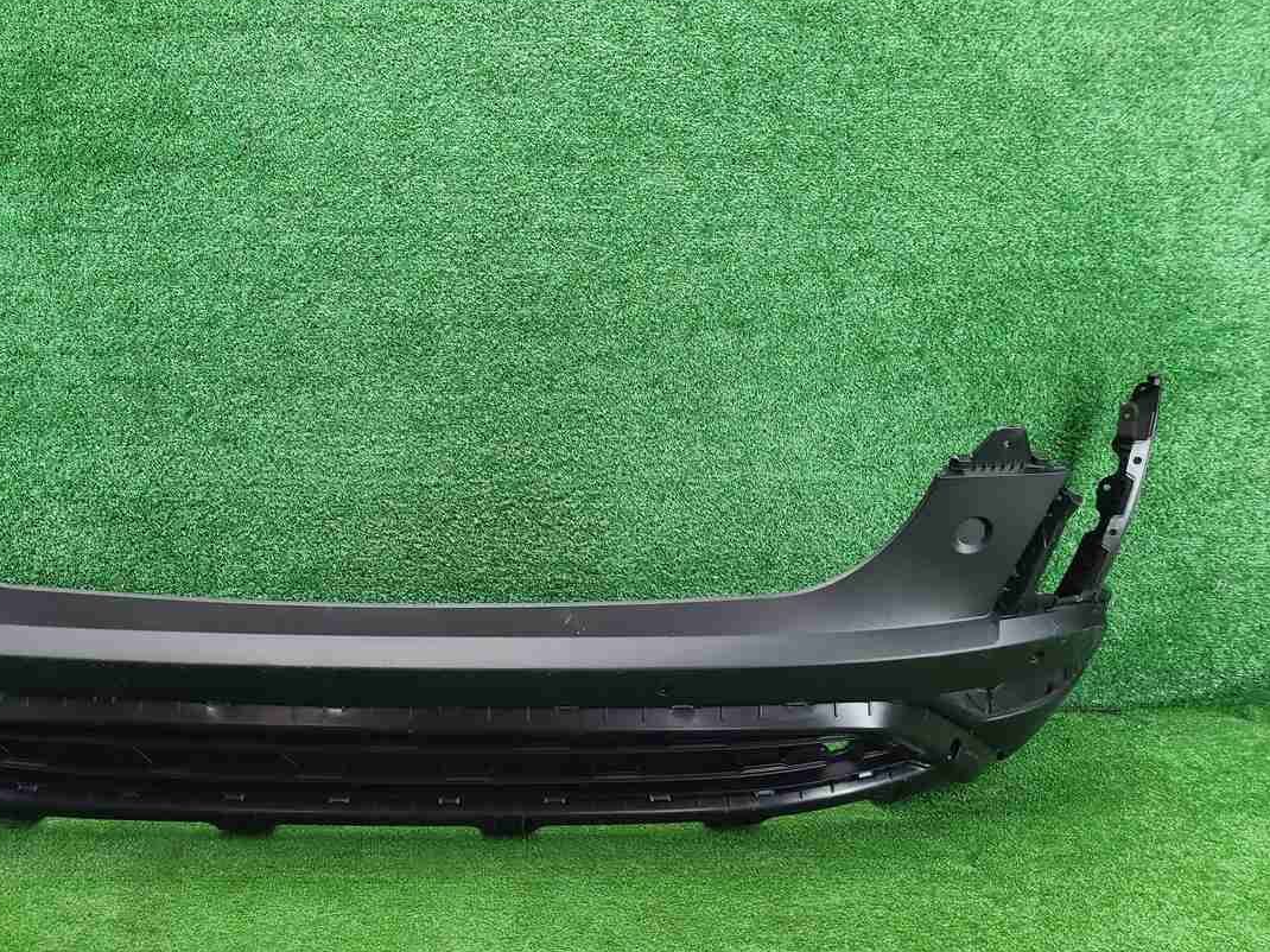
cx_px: 418
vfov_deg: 40.7
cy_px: 493
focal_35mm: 35
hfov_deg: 51.6
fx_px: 1284
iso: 223
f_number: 1.8
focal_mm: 5.4
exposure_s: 1/50
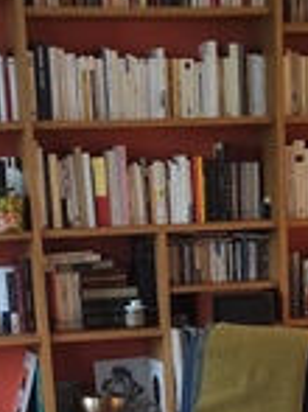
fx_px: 1426
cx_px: 224
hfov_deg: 12.3
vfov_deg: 15.1
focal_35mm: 120
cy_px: 628
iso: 1250
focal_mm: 6.19
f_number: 1.65
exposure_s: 1/16.7
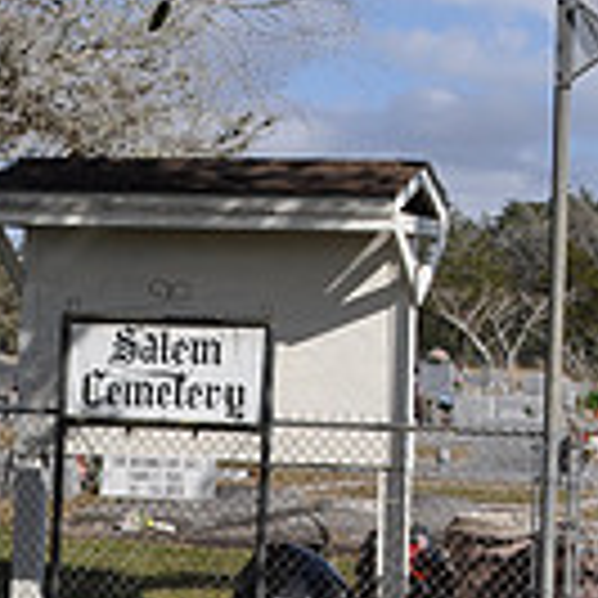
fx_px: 1954
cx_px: 656
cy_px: 169
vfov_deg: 17.3
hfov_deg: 16.9
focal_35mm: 100
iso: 200
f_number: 13
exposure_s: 1/160
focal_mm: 18
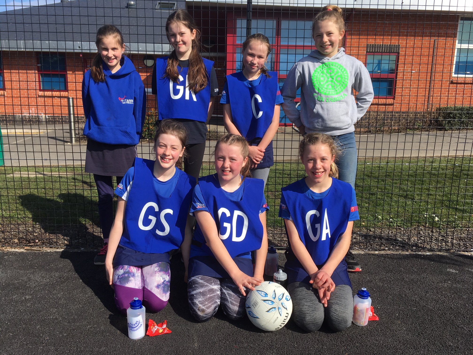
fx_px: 396
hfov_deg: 61.7
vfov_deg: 48.2
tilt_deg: -11.6
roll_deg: -1.0
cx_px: 236
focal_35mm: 29
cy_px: 178
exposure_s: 1/1672
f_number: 2.2
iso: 25
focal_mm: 4.15
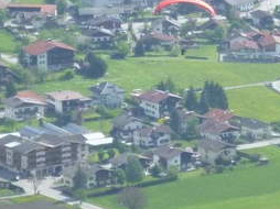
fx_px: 3531
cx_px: 201
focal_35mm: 437
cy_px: 21
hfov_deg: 4.5
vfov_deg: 3.4
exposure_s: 1/500
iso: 400
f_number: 6.9
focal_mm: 25
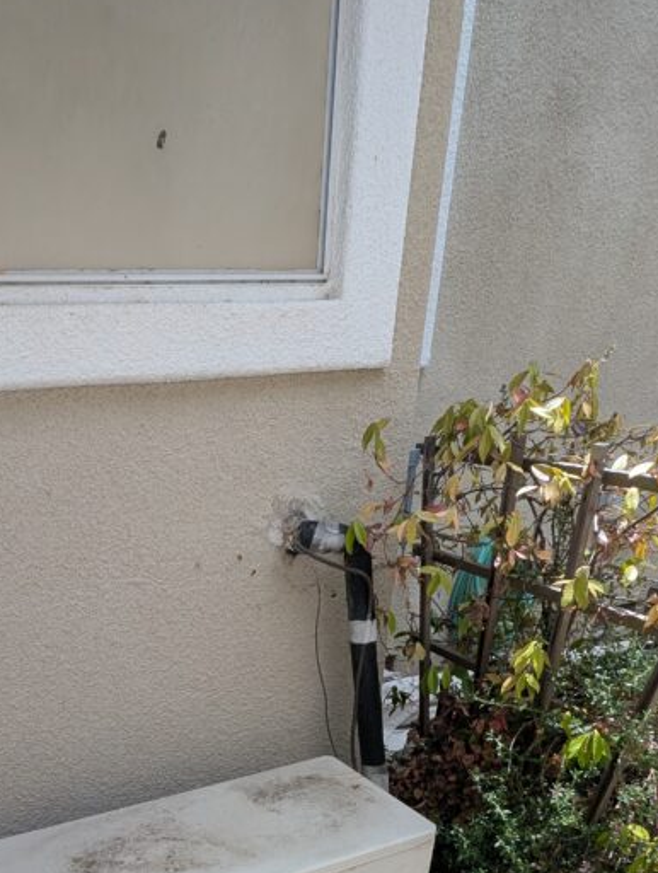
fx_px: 657
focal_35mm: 26
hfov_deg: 50.7
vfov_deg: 57.1
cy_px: 796
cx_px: 154
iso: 49
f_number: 2.2
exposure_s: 1/749
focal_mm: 1.95
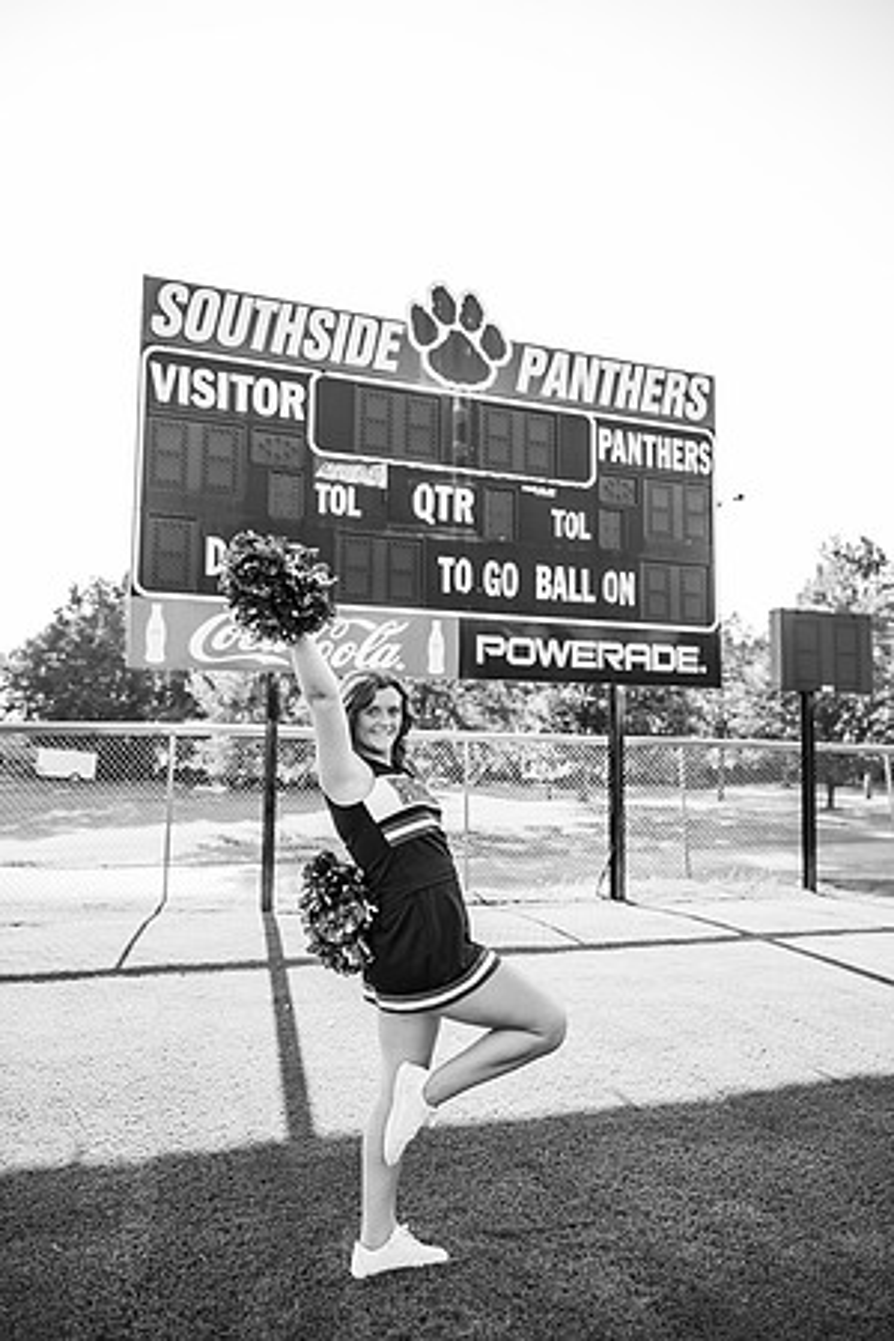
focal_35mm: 24
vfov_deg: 73.7
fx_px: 894
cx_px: 447
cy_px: 670
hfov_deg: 53.1
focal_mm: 24
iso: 200
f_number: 2.8
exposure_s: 1/640
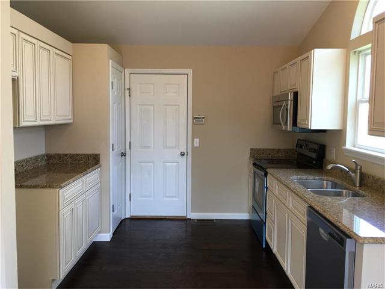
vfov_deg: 48.2
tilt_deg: -3.7
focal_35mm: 29
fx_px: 323
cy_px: 144
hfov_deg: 61.7
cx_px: 192
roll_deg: -1.3
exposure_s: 1/30
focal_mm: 4.15
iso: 25
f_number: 2.2
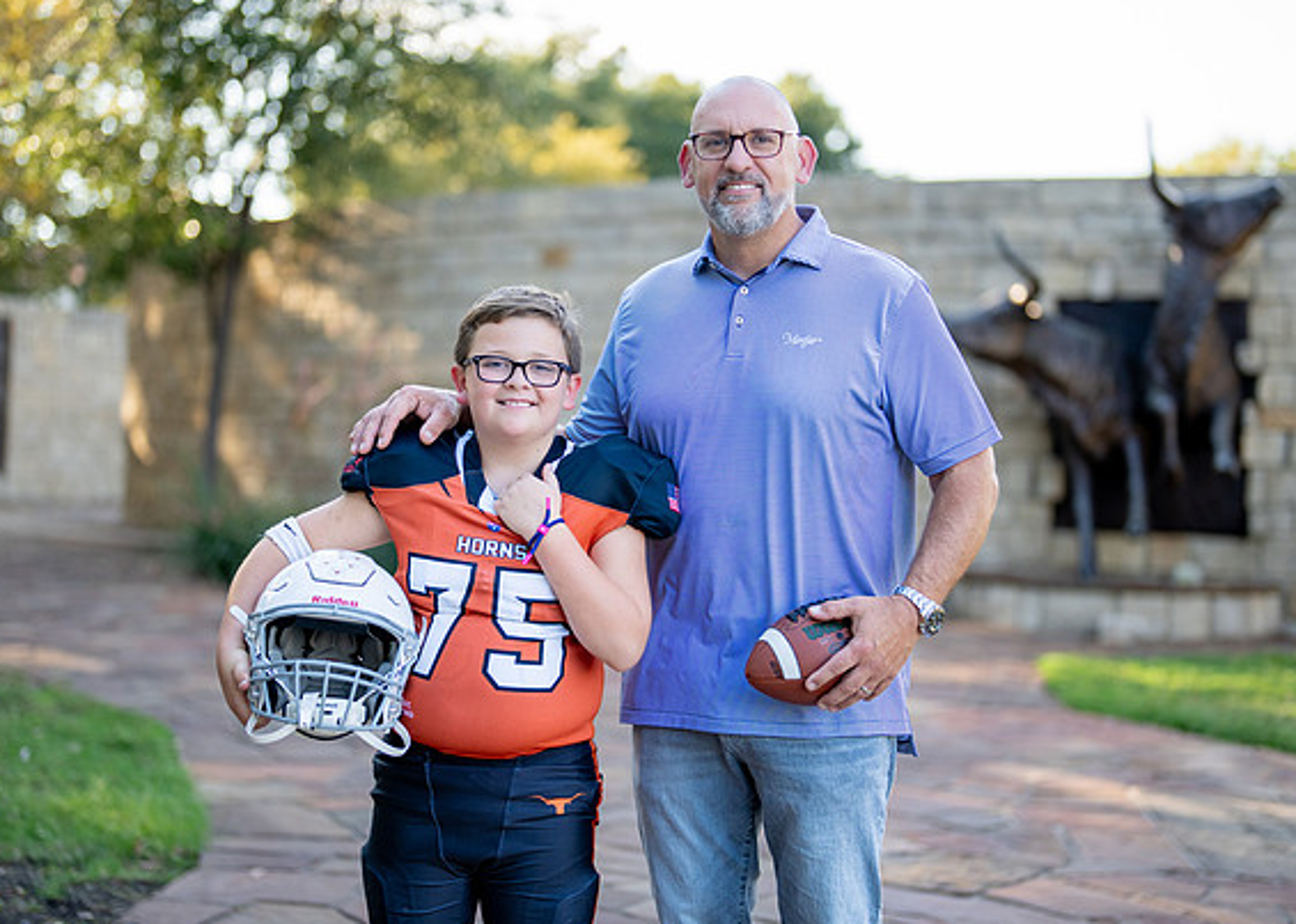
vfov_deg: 22.2
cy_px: 448
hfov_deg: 30.8
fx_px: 2355
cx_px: 649
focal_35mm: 64
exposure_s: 1/1600
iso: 200
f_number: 1.2
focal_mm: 50
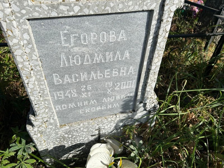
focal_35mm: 26
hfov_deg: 67.3
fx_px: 168
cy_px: 84
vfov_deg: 53.1
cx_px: 112
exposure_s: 1/4831
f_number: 1.5
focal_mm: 5.7
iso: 50
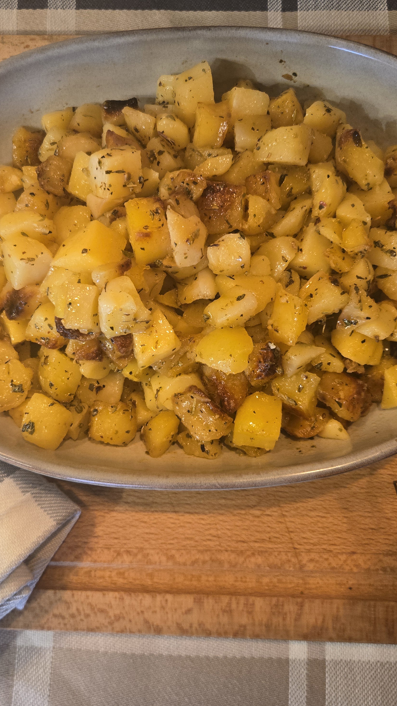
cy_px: 347
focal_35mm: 34
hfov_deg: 34.6
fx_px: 636
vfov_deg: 58.0
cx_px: 200
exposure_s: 1/101
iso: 250
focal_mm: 5.4
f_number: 1.8
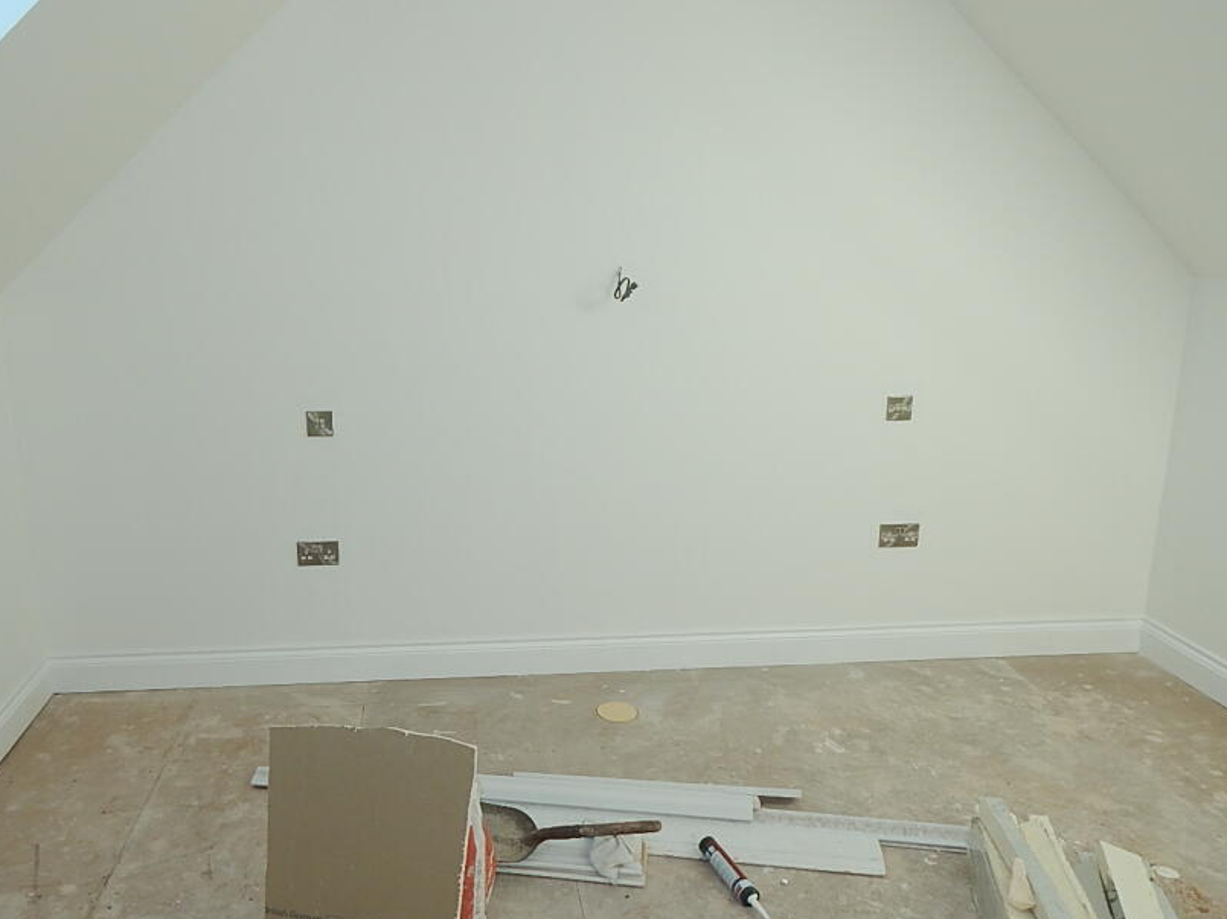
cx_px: 503
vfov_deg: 49.7
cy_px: 486
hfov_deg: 63.0
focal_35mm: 28
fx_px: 992
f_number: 3
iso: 125
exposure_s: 1/125
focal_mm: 4
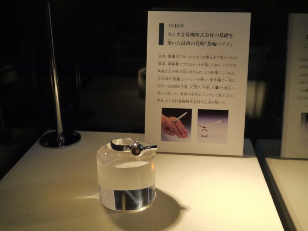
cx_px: 154
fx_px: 356
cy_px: 116
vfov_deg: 36.0
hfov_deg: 46.8
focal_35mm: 40
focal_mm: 20
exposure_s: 1/500
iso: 1600
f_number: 6.3
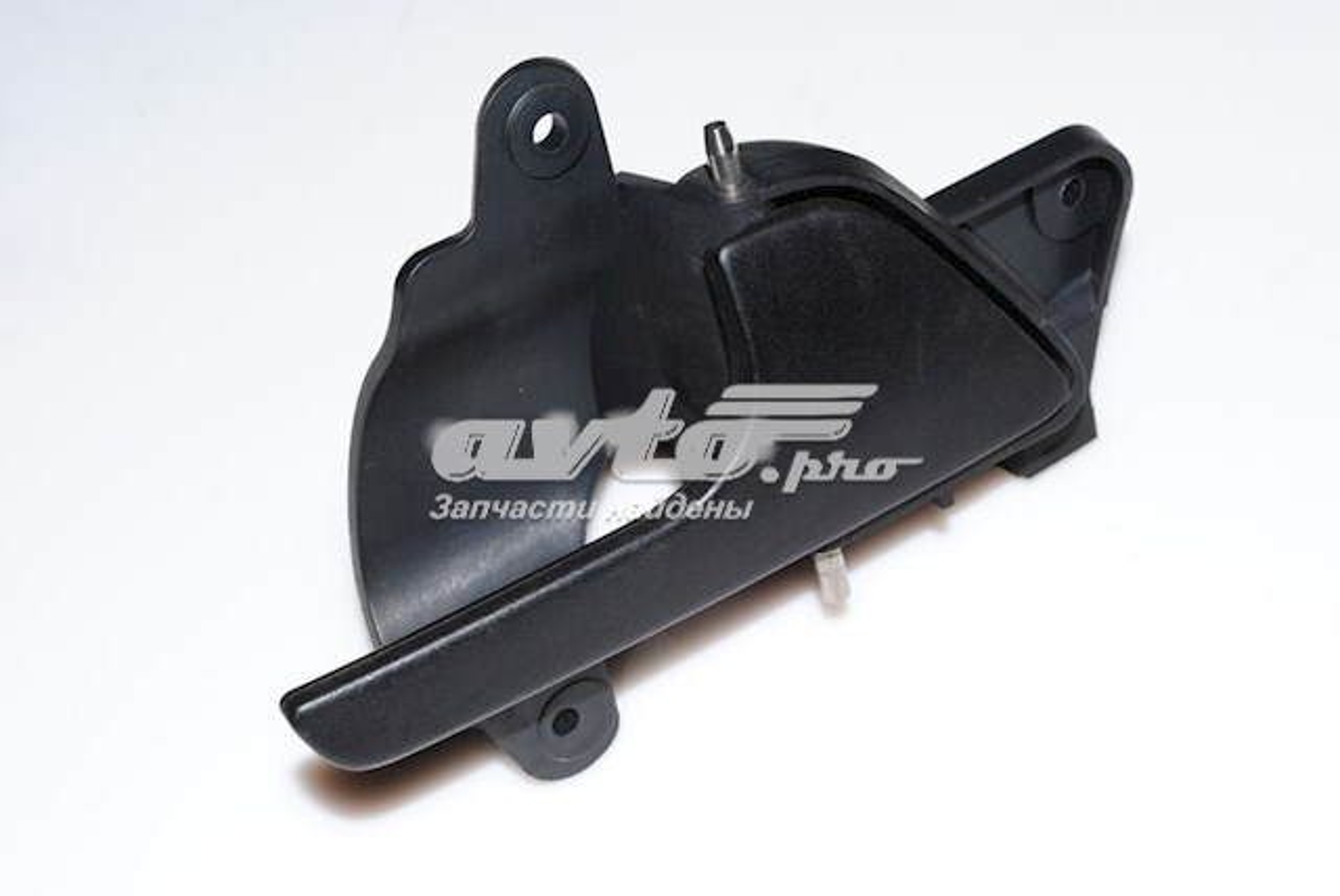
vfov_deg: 19.8
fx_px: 2571
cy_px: 448
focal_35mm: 69
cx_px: 670
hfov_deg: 29.2
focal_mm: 46
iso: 400
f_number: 11
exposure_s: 1/200
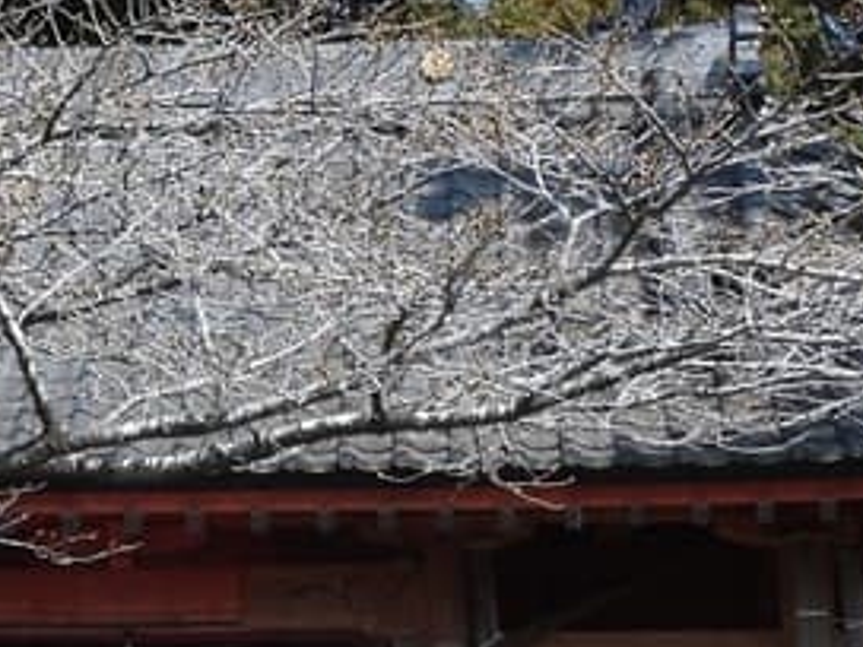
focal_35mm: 147
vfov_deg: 10.0
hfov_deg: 13.4
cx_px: 162
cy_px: 672
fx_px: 3665
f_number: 6.3
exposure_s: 1/250
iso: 100
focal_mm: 7.1
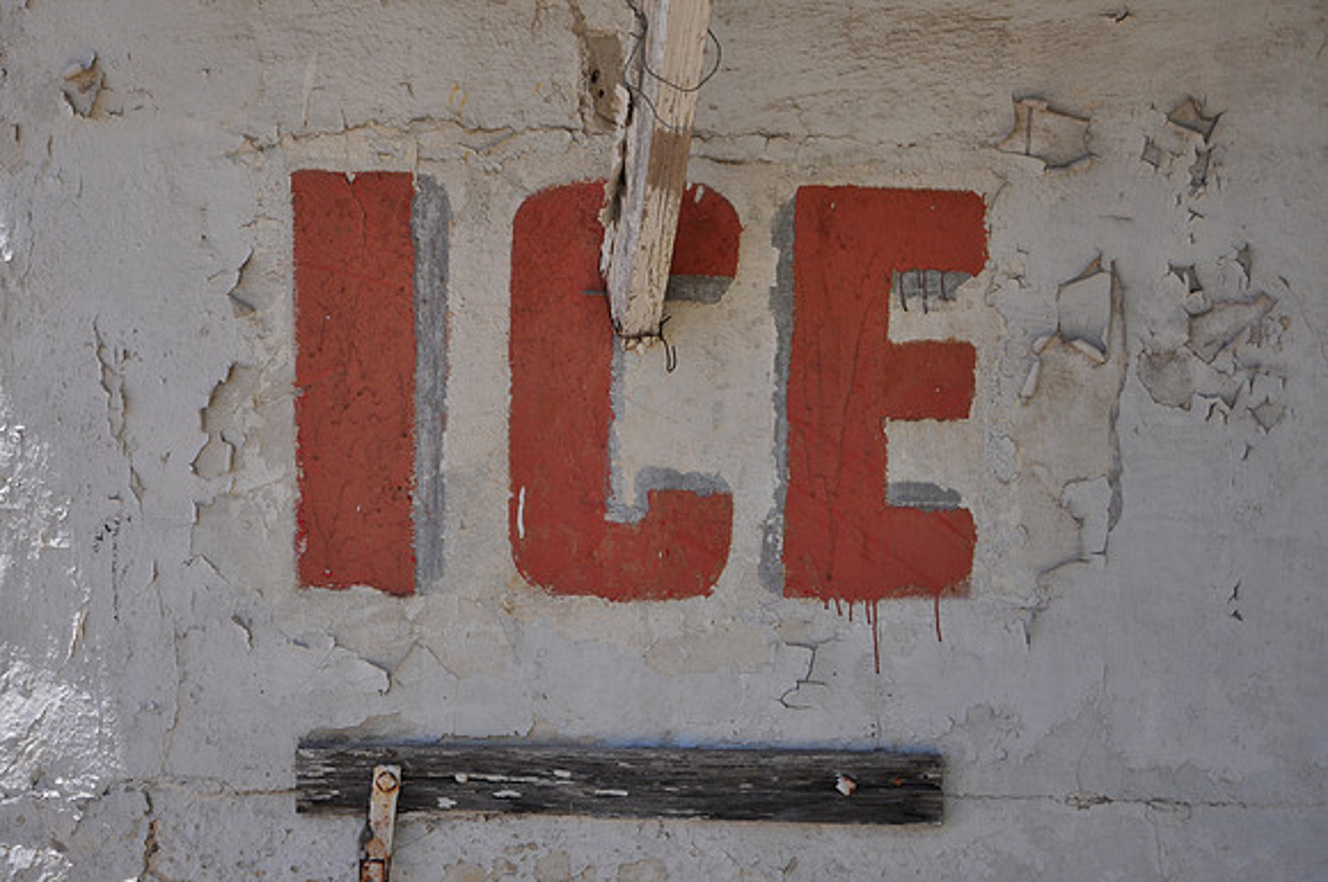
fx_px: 2763
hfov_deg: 27.0
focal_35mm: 75
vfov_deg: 18.1
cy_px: 441
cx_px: 664
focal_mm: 50
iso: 200
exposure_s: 1/160
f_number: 6.3
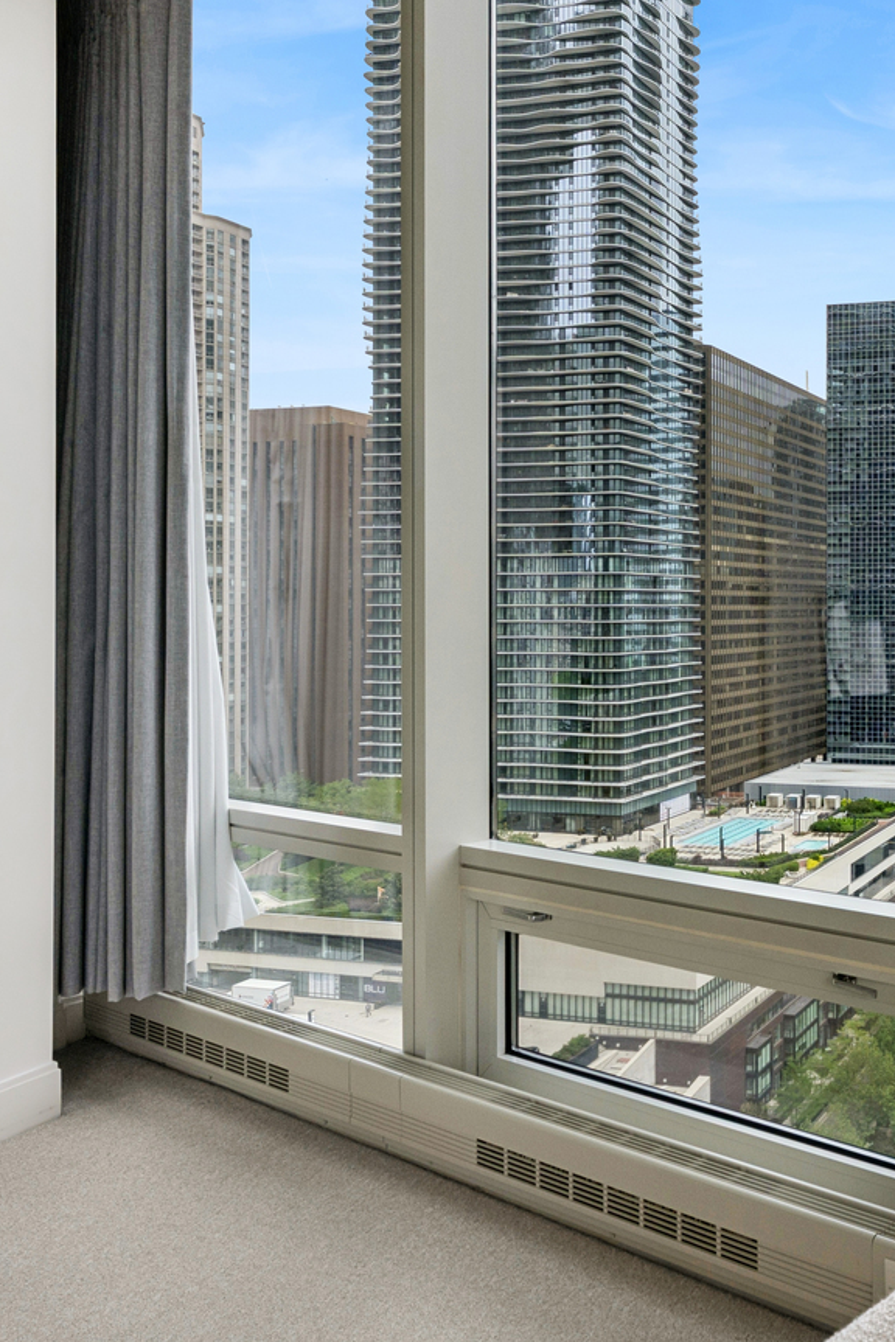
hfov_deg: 36.4
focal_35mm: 30
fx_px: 1119
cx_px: 1001
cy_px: 609
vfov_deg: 61.8
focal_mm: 16
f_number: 11
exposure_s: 1/125
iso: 200
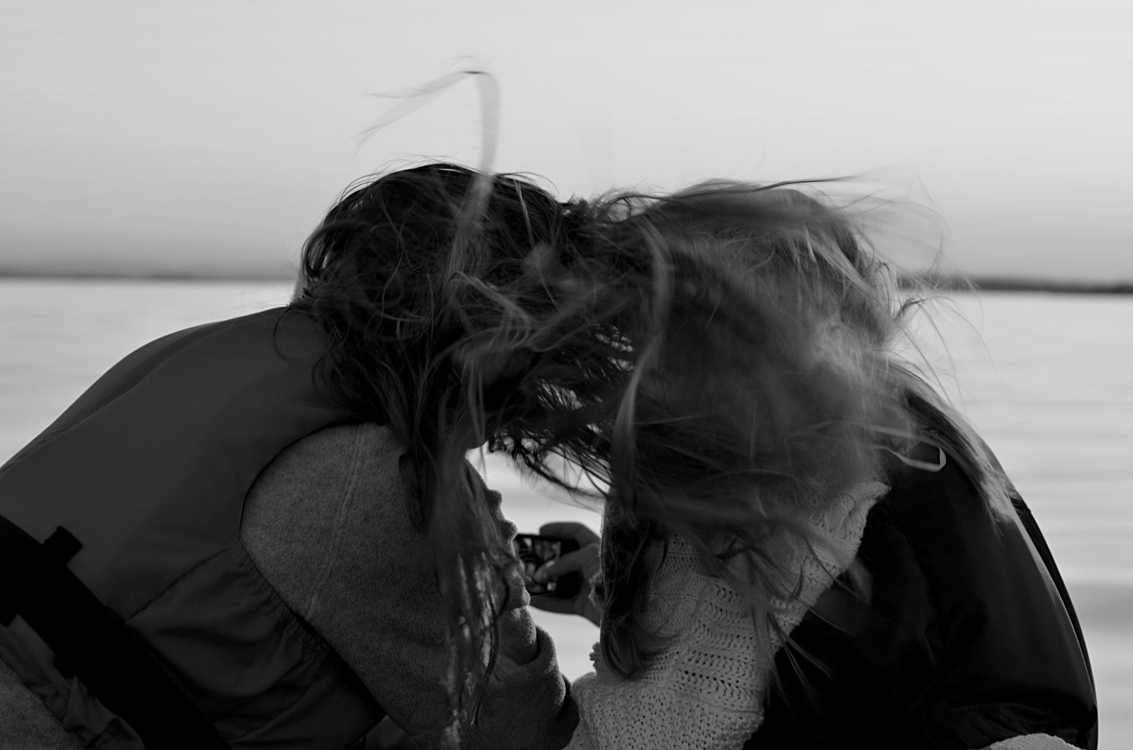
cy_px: 375
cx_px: 566
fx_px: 2355
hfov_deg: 27.0
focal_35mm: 75
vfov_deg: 18.1
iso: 100
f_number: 5.6
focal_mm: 50
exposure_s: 1/80
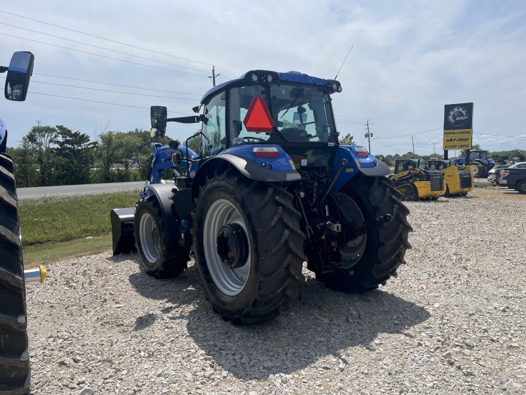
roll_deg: +0.1
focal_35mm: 26
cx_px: 263
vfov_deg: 53.1
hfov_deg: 67.3
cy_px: 198
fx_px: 395
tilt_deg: -5.0
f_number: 1.6
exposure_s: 1/6494
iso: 32
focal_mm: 4.2
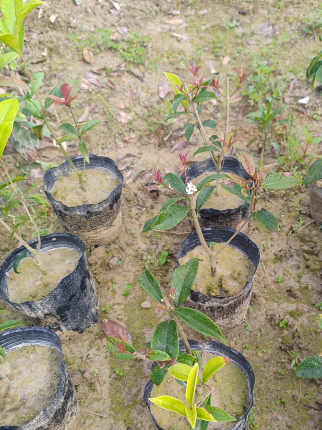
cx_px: 205
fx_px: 434
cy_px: 271
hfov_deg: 40.4
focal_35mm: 35
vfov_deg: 52.0
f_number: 1.8
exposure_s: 1/110
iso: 50
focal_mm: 6.14
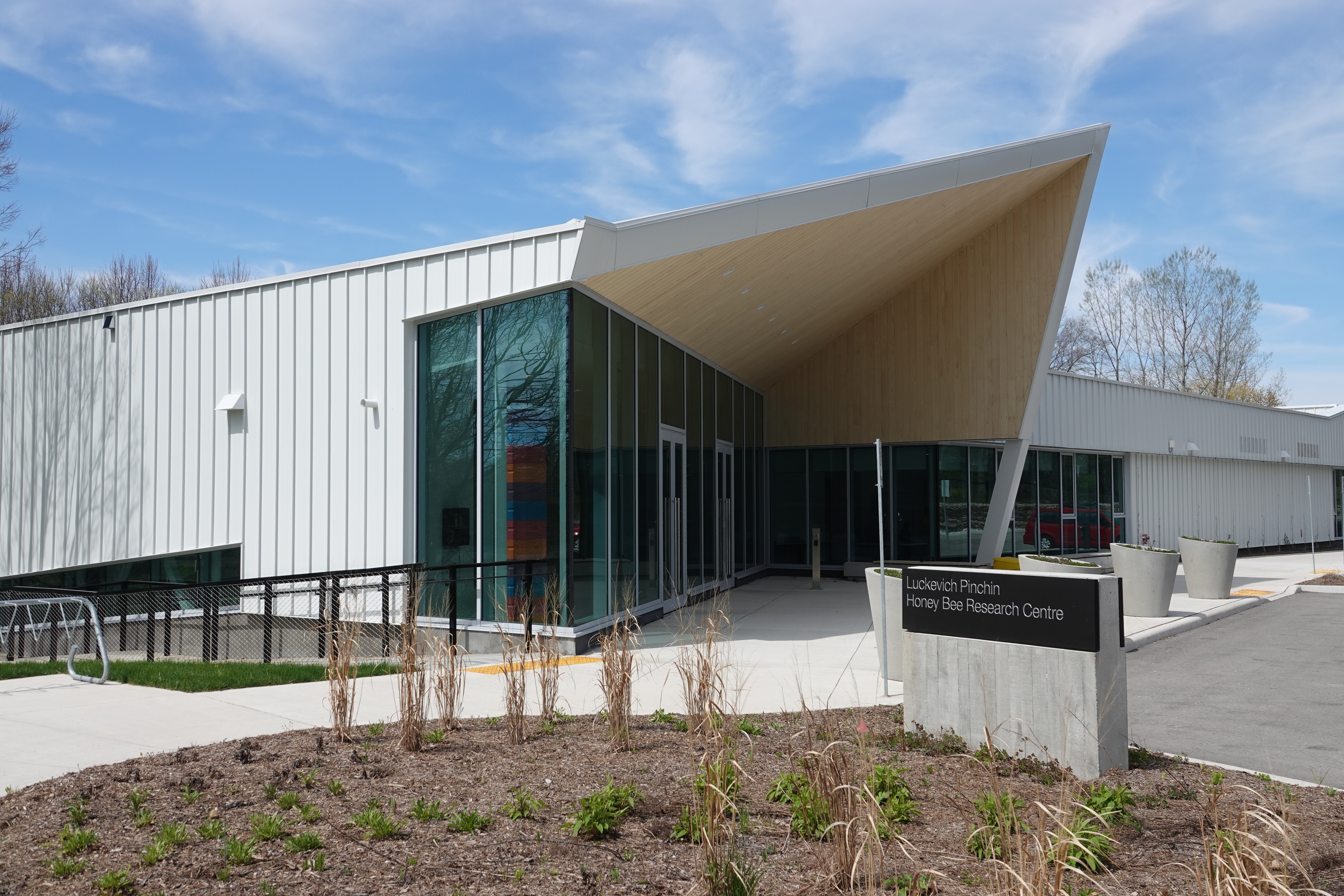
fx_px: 1307
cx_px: 672
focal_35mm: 35
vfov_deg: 37.9
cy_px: 448
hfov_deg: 54.4
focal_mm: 12.96
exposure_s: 1/800
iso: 100
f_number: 4
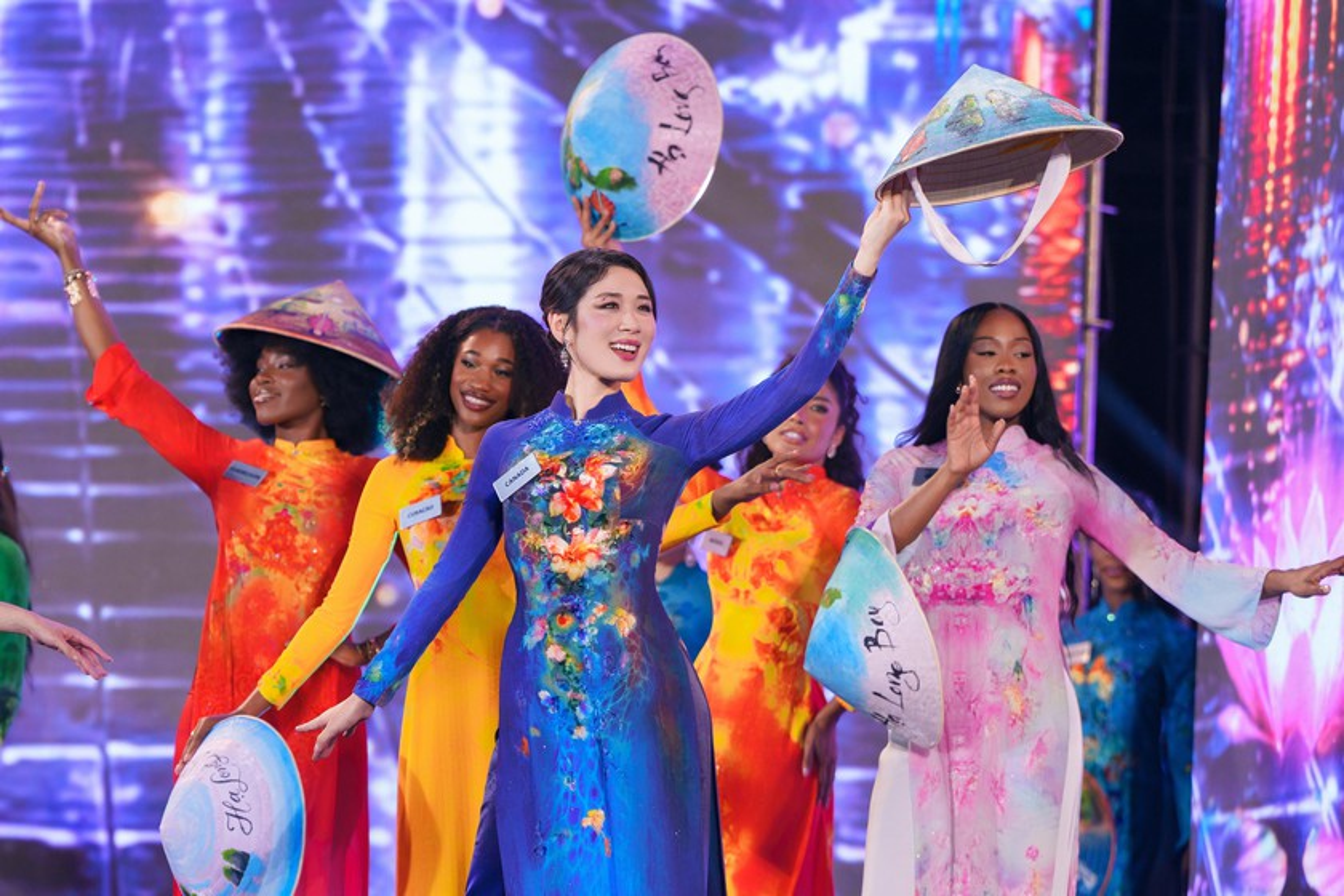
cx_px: 672
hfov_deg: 8.4
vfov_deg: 5.6
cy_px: 448
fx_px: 9183
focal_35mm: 246
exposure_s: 1/200
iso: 500
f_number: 3.5
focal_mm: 164
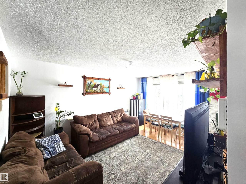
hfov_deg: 106.2
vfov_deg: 89.9
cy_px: 92
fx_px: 92
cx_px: 123
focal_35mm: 13
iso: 64
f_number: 2.2
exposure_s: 1/60
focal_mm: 2.2
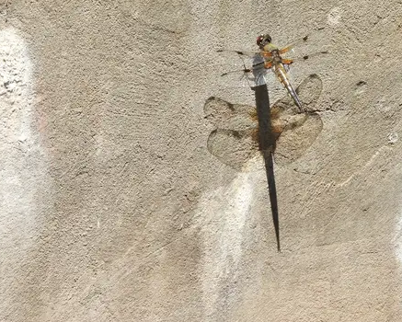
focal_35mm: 1214
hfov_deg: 1.6
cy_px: 140
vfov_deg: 1.3
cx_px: 286
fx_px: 14450
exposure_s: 1/250
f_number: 6.3
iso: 100
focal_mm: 152
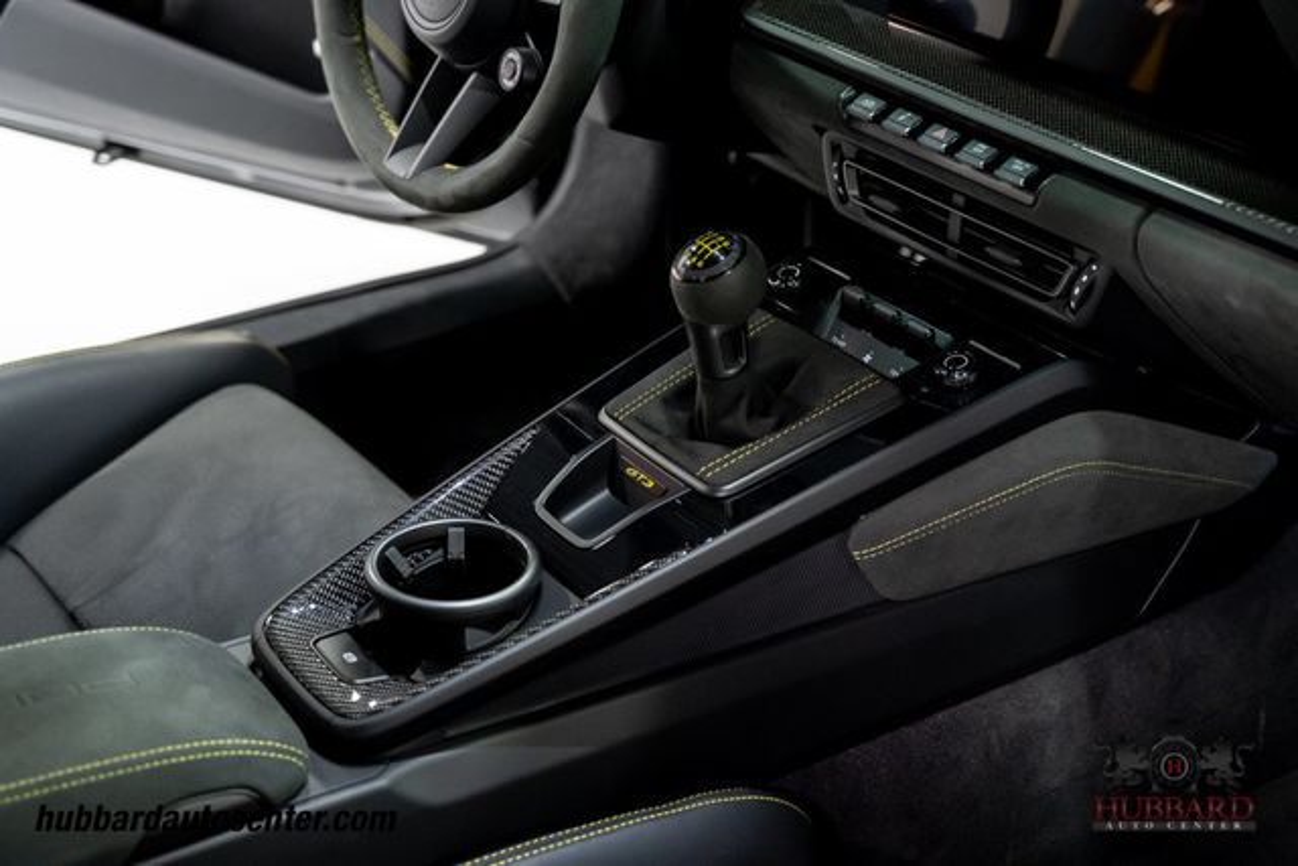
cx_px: 649
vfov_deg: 25.5
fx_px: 1911
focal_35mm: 53
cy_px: 433
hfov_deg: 37.5
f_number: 4
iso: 3200
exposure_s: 1/60
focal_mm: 53
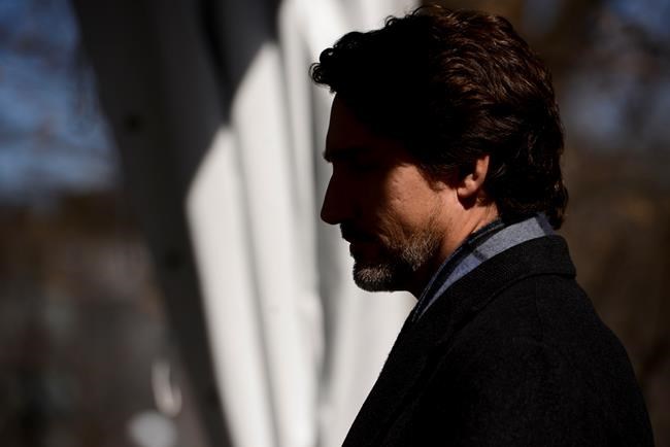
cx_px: 335
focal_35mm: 200
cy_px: 224
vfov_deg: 6.9
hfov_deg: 10.3
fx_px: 3724
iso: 400
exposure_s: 1/8000
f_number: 4
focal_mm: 200
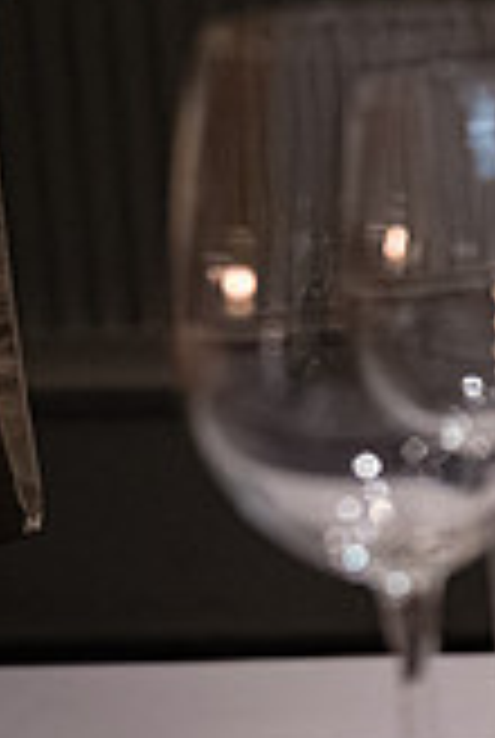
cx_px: 1179
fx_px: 2957
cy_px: 297
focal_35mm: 144
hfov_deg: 8.7
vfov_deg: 14.2
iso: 12800
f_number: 2.8
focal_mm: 40
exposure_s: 1/250
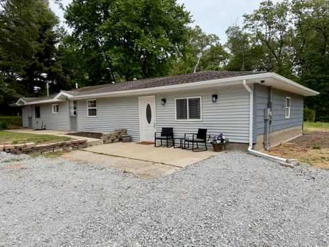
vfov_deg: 56.8
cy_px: 124
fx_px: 228
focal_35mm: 24
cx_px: 164
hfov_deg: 71.6
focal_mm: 6.76
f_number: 1.78
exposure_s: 1/4405
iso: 80
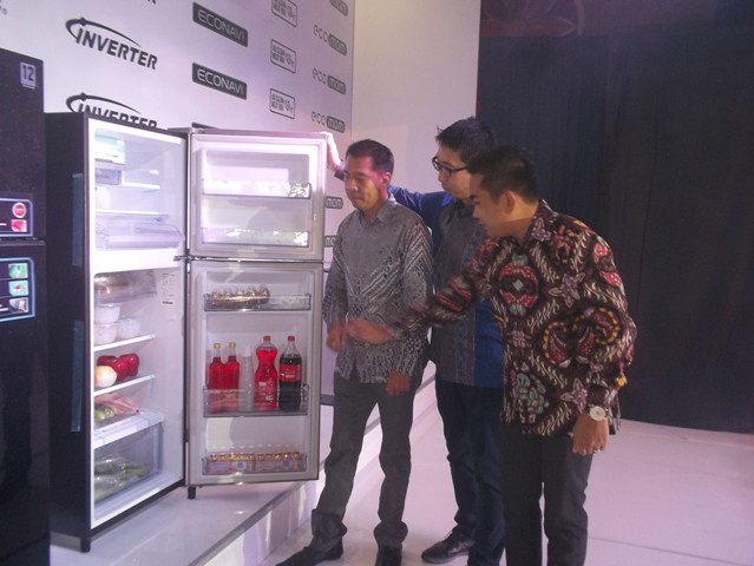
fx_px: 632
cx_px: 377
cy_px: 283
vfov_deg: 48.3
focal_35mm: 29
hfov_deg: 61.6
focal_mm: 4.1
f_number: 3.3
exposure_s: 1/30
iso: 160
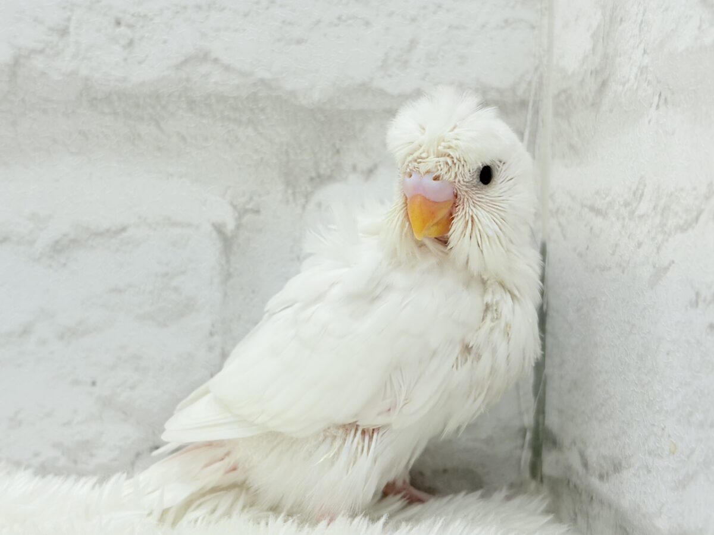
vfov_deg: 28.0
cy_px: 268
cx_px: 357
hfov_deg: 36.8
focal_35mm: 52
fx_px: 1073
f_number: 1.6
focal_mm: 5.96
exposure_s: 1/100
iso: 64
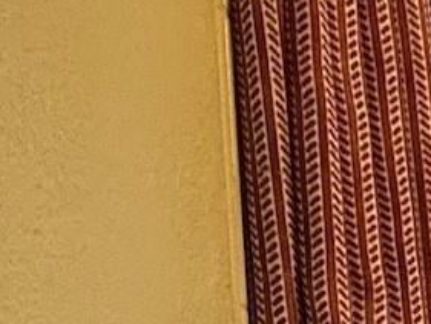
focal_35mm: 102
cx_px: 758
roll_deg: +2.2
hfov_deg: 16.4
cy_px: 791
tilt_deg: -5.7
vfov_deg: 11.7
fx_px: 1271
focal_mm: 2.22
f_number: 2.2
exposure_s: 1/60
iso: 320
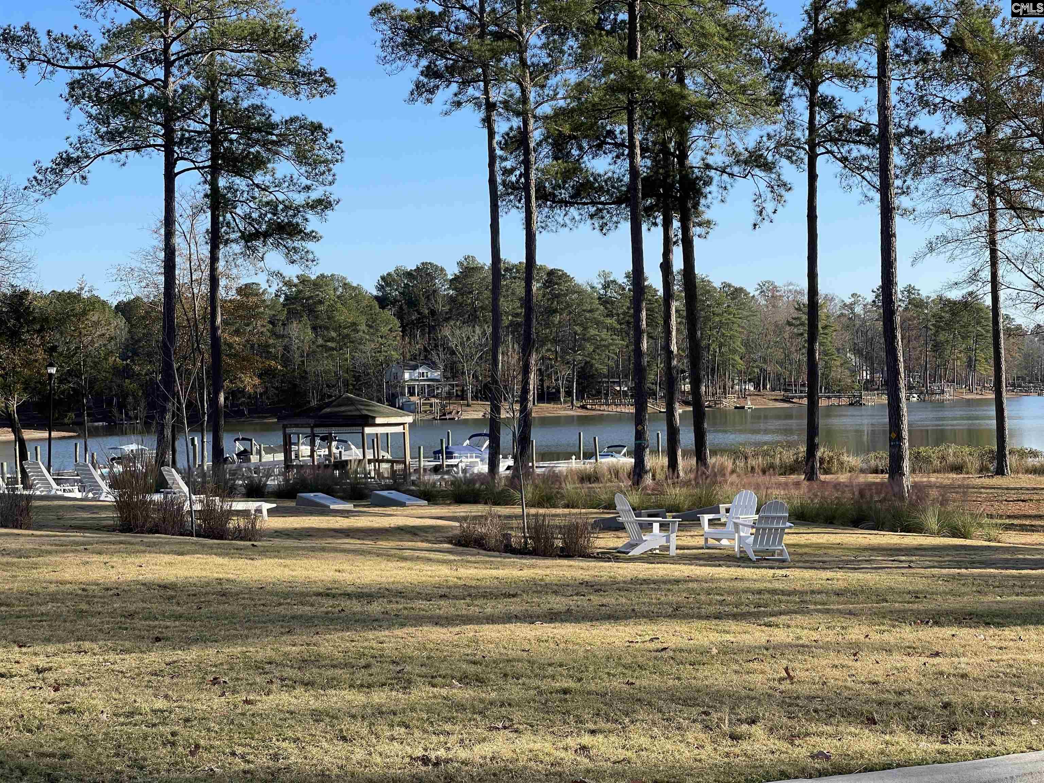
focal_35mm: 64
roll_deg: +1.5
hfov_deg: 30.3
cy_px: 392
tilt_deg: -0.5
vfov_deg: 22.9
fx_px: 1930
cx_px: 522
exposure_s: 1/622
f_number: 2.2
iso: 20
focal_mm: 7.5
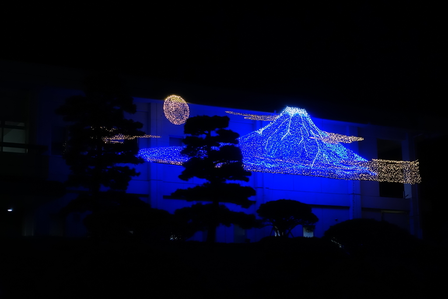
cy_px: 150
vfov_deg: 19.7
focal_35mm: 69
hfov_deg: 29.2
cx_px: 224
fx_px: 859
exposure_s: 1/80
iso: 640
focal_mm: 25.15
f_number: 2.8
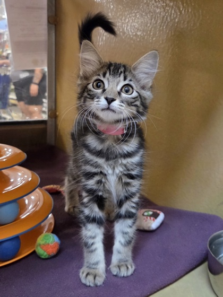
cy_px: 148
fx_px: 198
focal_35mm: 23
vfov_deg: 73.9
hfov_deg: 58.9
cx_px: 112
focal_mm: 5.4
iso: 800
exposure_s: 1/120
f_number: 1.8
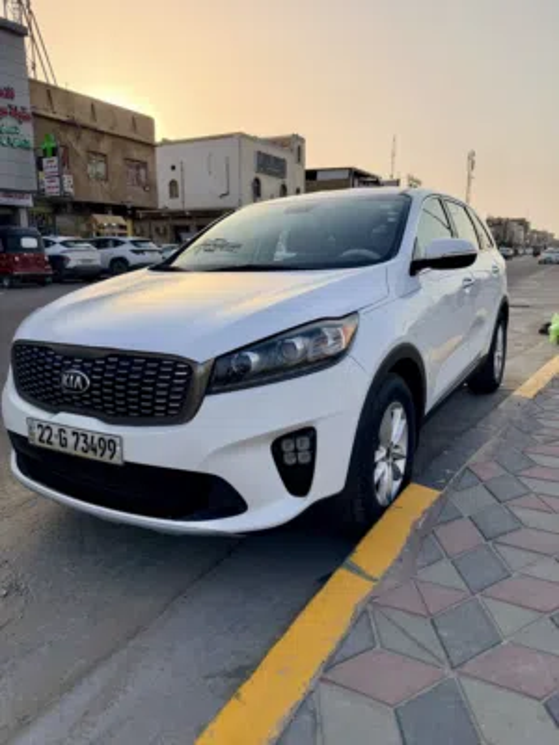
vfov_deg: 71.6
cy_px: 372
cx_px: 280
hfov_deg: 56.8
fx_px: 517
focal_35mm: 24
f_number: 1.78
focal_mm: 6.76
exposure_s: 1/3584
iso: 100
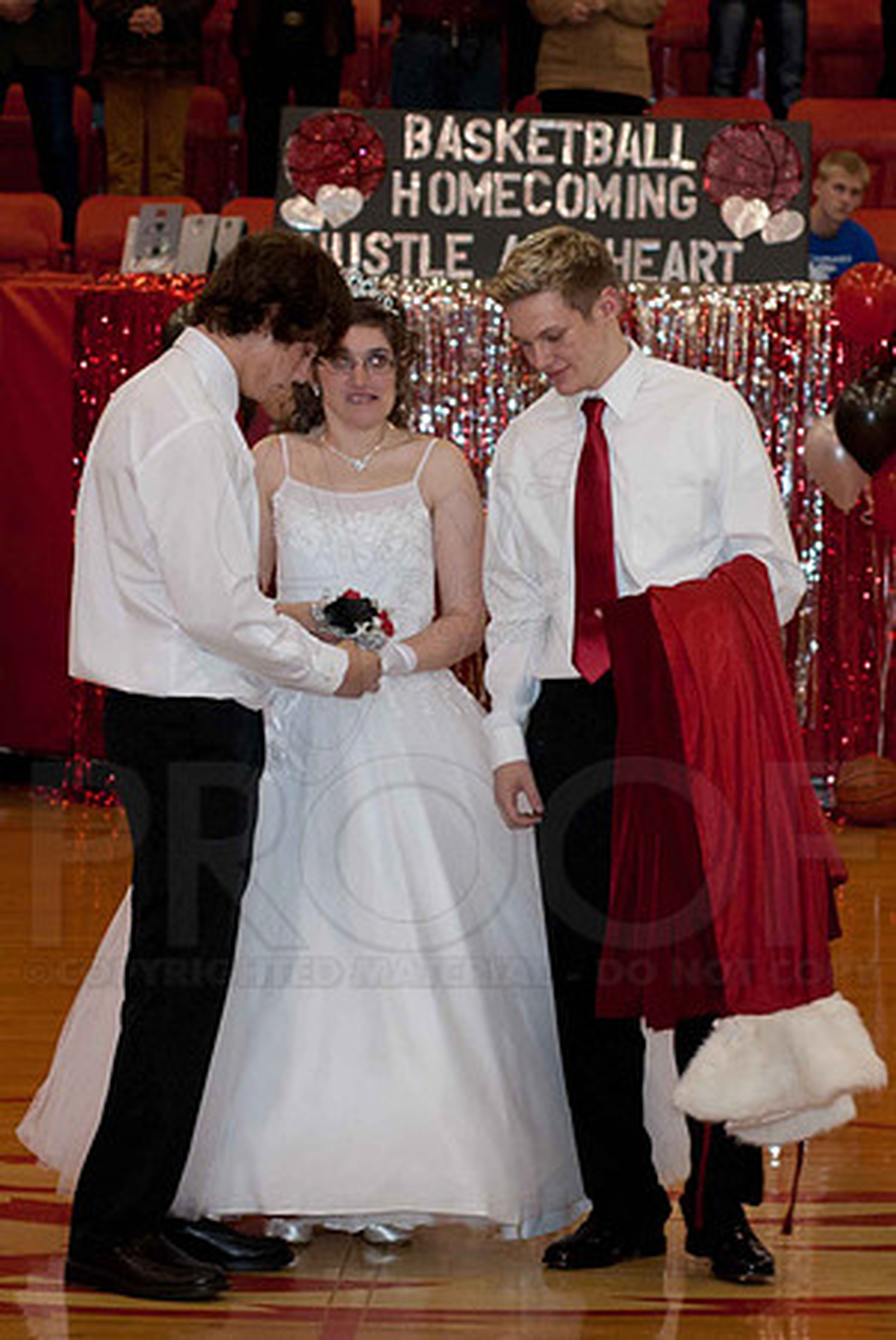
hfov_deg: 18.2
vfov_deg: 27.0
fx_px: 2793
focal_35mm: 75
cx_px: 448
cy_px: 670
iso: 500
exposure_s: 1/50
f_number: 4
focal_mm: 50
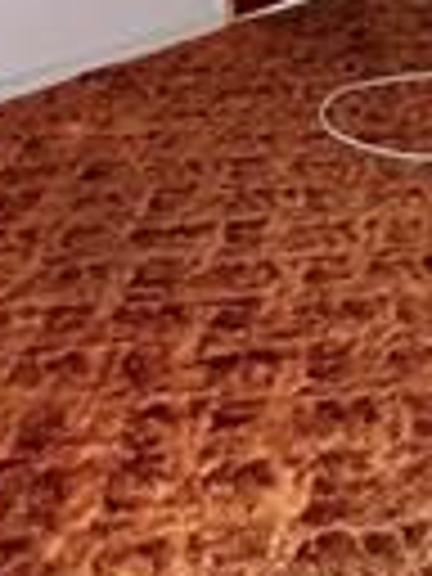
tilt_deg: -5.7
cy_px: -297
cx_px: 508
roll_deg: +0.7
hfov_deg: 18.0
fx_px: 1298
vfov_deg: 21.0
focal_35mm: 78
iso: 320
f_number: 1.8
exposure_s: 1/60
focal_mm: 1.57
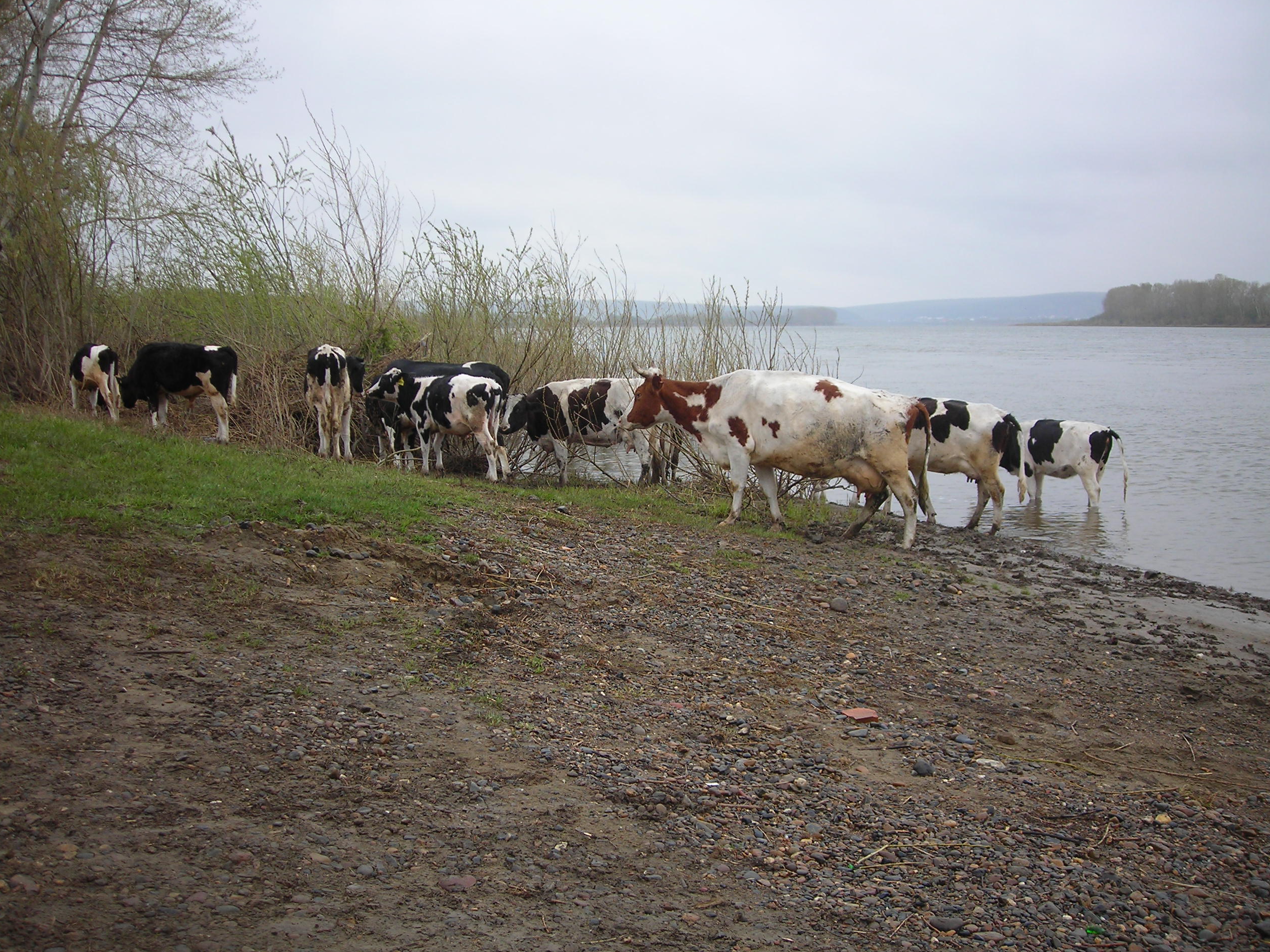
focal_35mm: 39
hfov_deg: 47.9
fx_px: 1431
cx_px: 637
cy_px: 473
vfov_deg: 36.8
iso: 50
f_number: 3.2
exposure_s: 1/123
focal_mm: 6.3
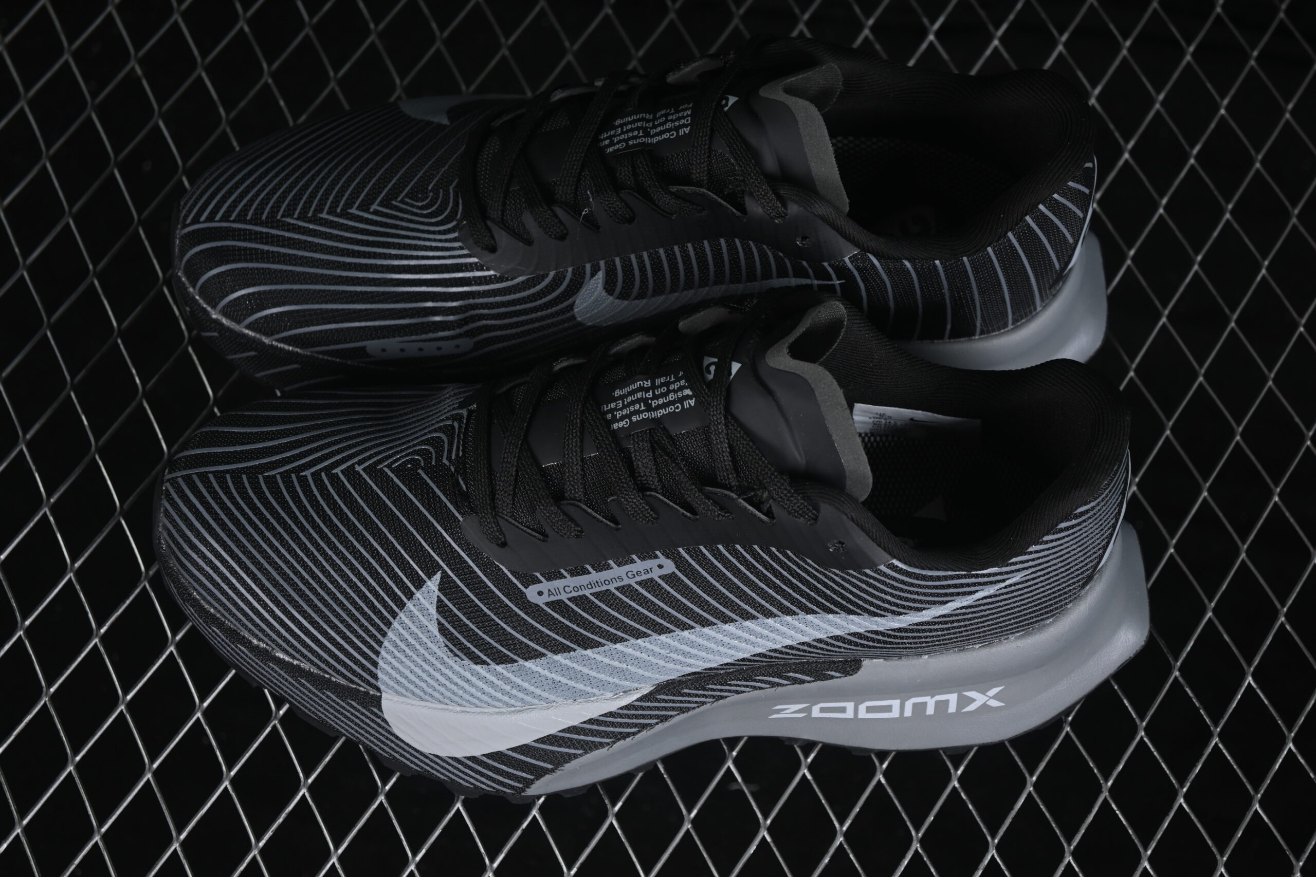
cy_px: 438
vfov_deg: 18.2
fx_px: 2742
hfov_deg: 27.0
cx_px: 658
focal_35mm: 75
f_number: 6.3
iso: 160
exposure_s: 1/50
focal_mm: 50
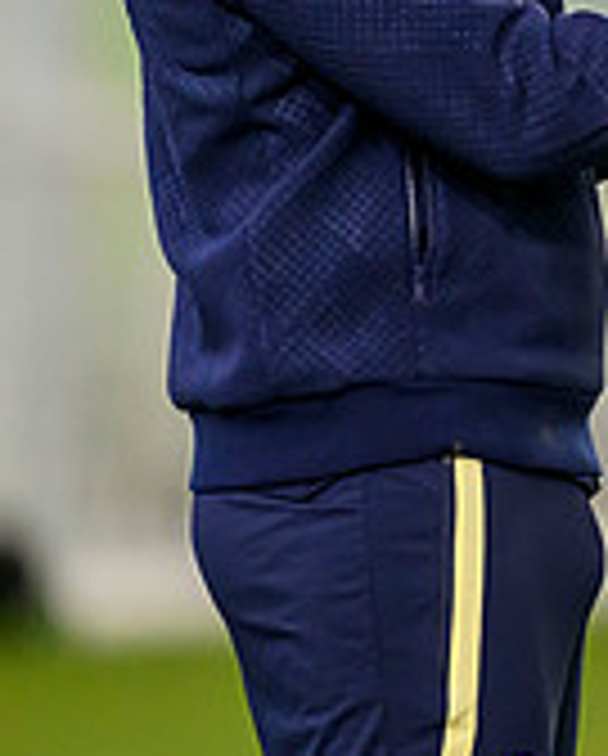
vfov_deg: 1.5
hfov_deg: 1.2
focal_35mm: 1293
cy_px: -7
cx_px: 1221
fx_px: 29005
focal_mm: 400
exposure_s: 1/1250
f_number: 3.2
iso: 5000
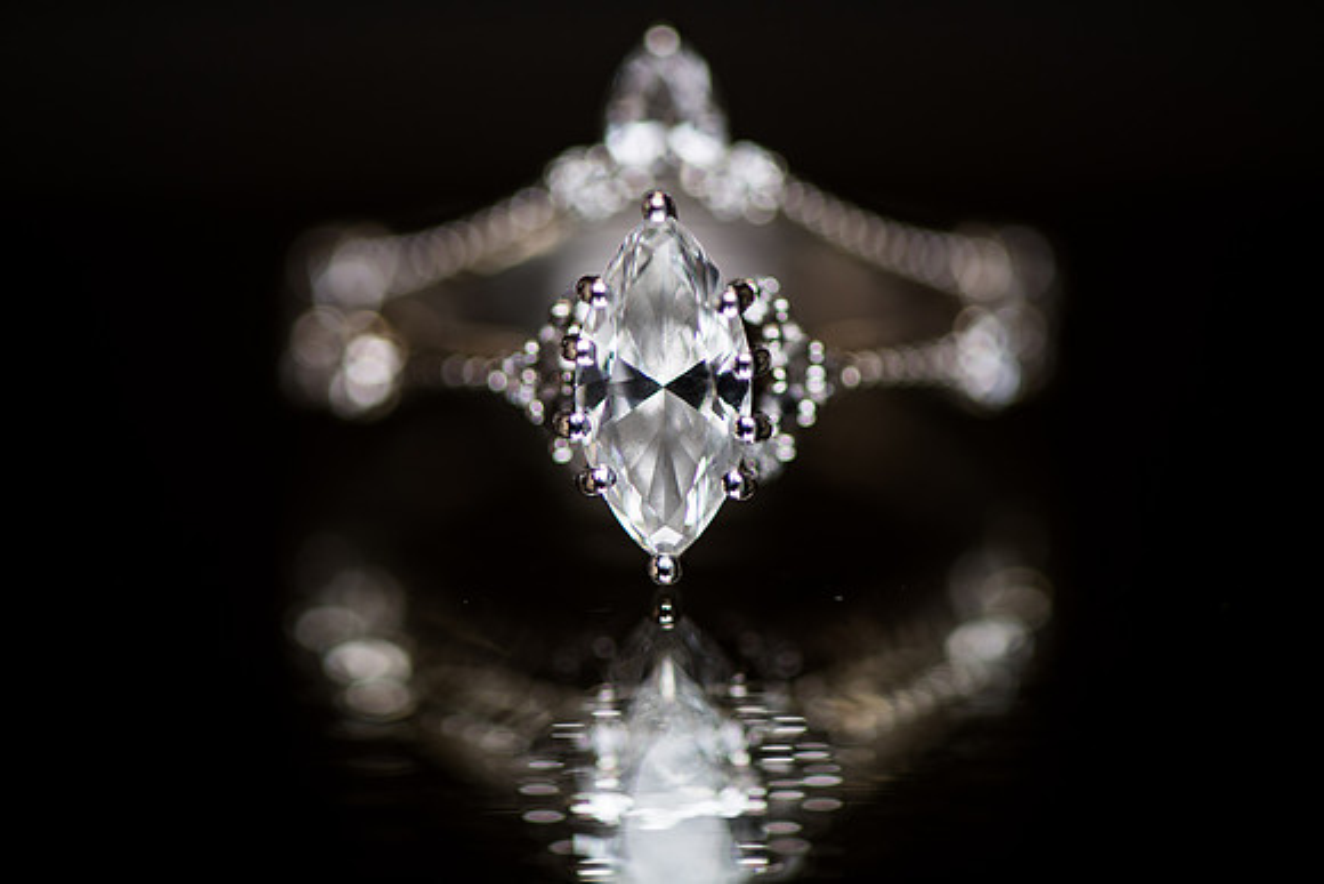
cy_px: 445
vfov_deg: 12.5
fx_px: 4036
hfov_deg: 18.6
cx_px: 639
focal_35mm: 110
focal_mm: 105
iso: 160
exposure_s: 1/250
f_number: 4.5
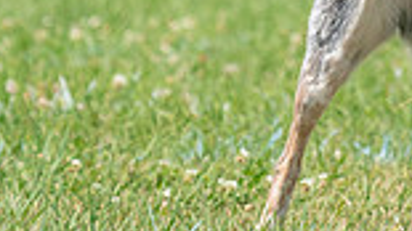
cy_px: -264
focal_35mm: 1041
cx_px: 455
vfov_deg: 1.2
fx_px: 11367
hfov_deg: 2.1
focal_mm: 266
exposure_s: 1/4000
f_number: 5.6
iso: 1250
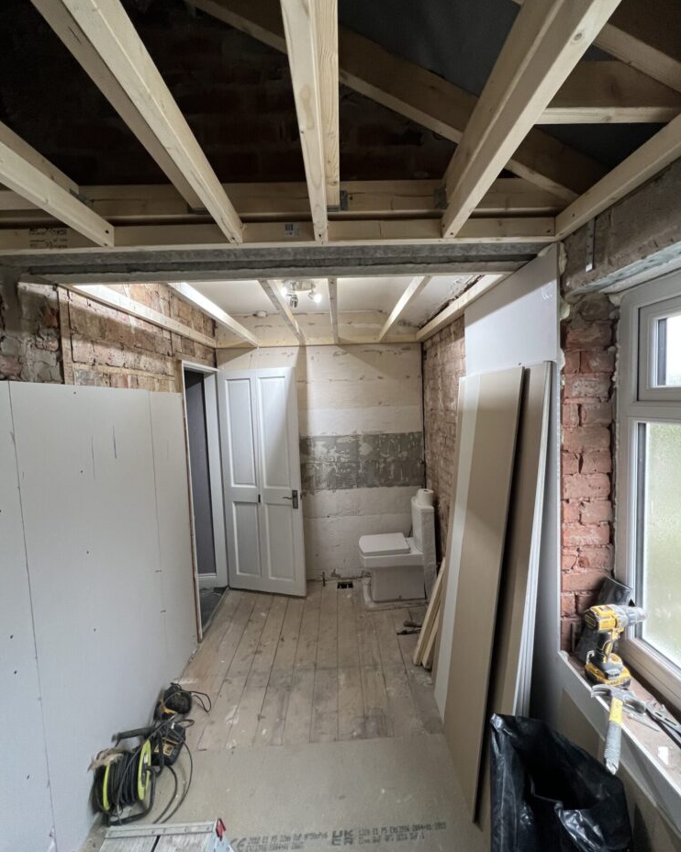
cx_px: 351
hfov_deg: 87.9
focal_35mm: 14
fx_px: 353
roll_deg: +2.5
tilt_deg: -4.5
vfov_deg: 100.7
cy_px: 428
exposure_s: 1/50
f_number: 1.8
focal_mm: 1.57
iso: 200
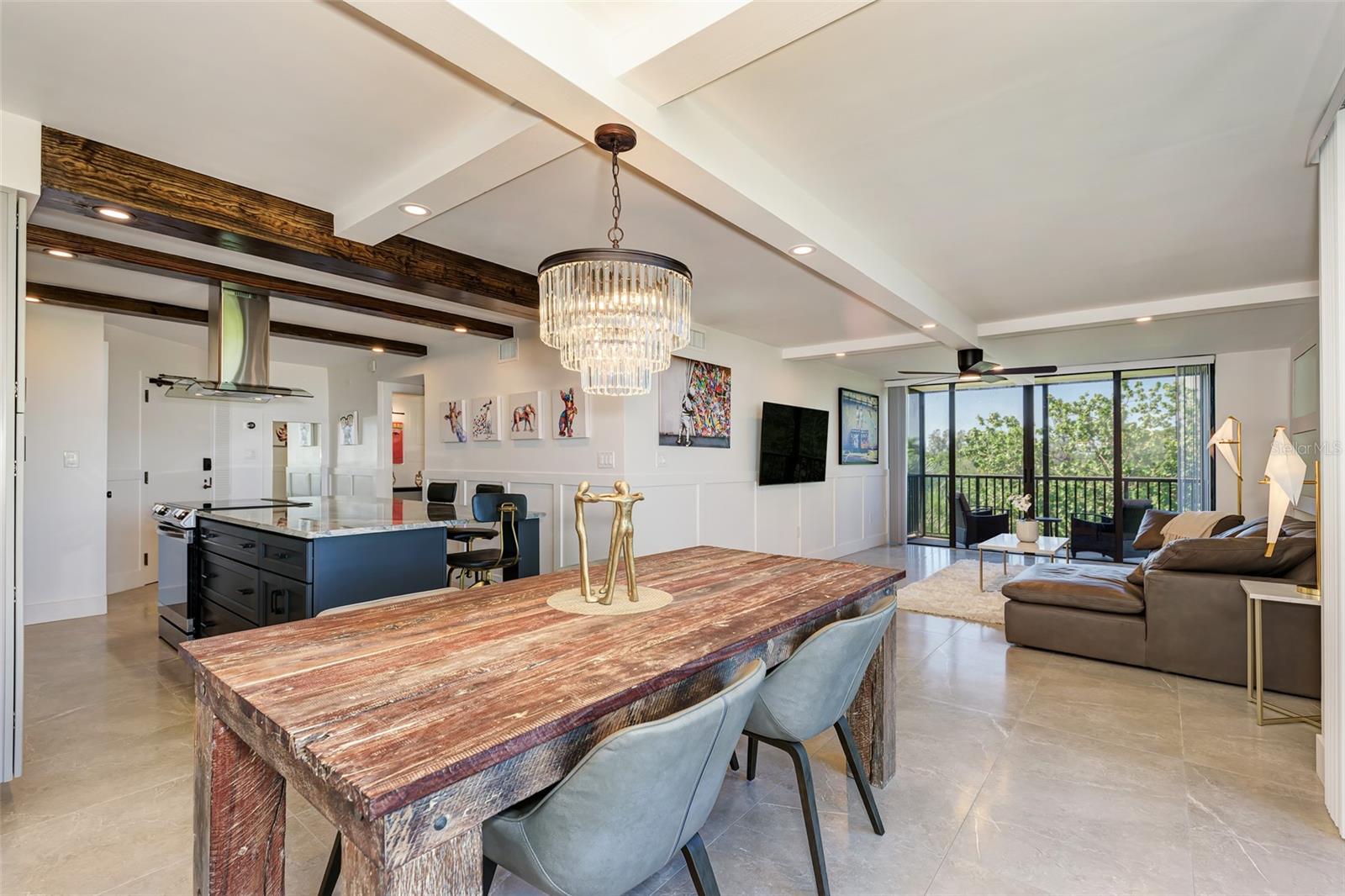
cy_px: 448
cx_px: 672
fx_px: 560
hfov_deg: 100.4
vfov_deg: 77.3
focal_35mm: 15
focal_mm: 15
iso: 100
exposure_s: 1/50
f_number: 5.6
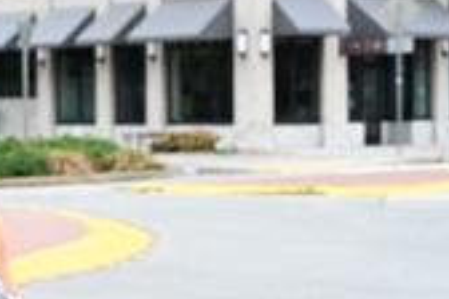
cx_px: -203
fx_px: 2120
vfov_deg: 8.1
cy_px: 196
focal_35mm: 170
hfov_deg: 11.6
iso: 2000
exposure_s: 1/800
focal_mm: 52
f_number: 4
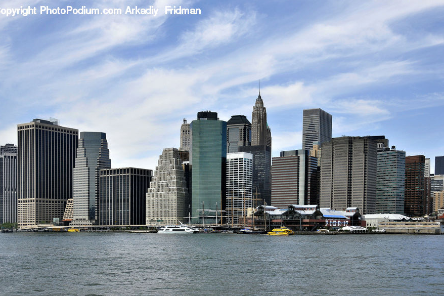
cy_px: 150
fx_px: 549
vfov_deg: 30.2
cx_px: 221
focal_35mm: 45
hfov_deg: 44.0
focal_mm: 29
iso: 200
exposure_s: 1/800
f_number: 8
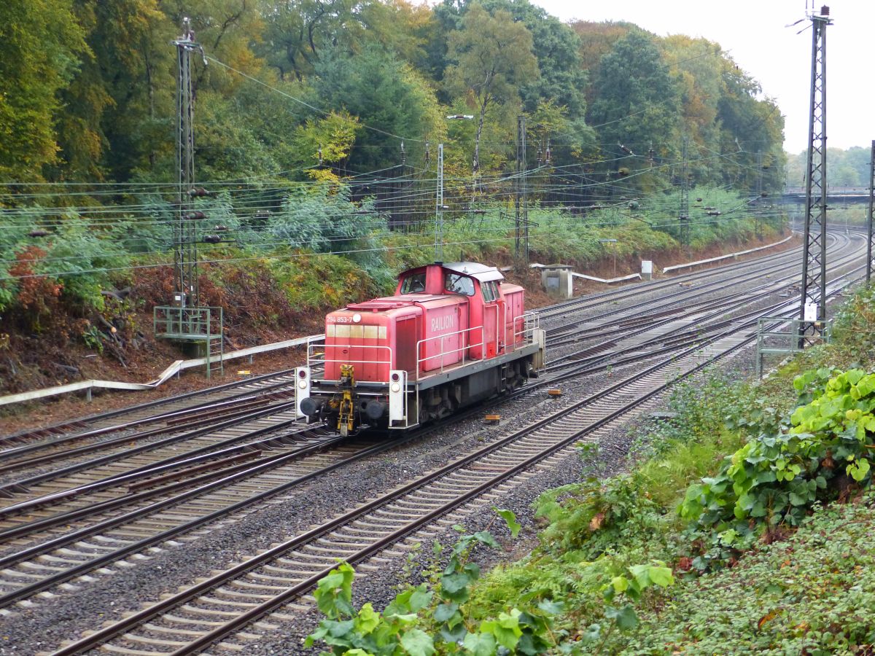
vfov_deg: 22.3
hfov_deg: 29.4
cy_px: 328
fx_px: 1668
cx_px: 438
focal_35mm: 66
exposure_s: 1/400
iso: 400
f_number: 2.8
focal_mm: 11.9
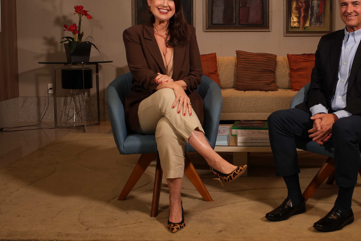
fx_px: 481
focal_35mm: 48
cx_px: 241
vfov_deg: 28.0
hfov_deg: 40.6
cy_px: 93
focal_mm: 35
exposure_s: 1/60
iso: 800
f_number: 5.6
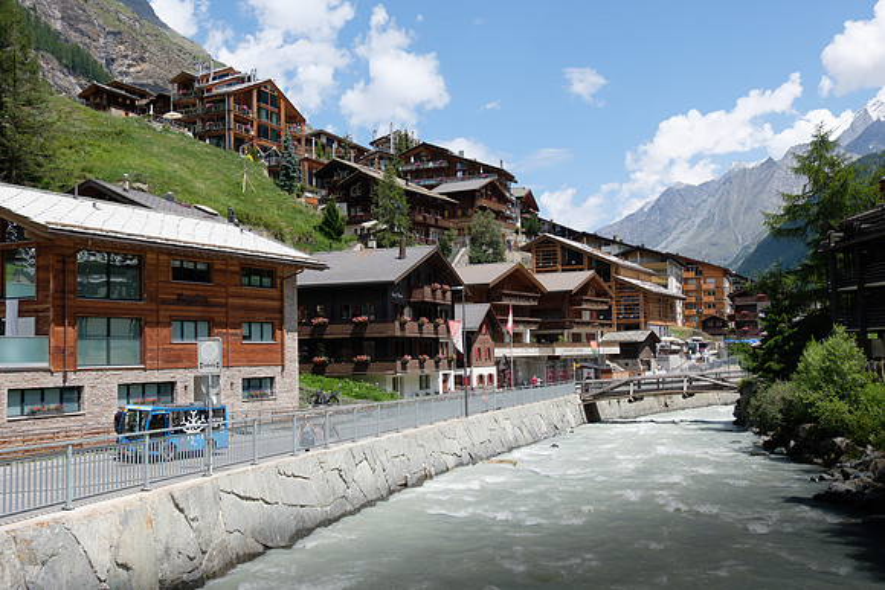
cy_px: 295
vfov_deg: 33.4
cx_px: 442
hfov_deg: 48.4
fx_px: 984
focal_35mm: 40
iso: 250
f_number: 10
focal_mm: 26.6
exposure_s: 1/250
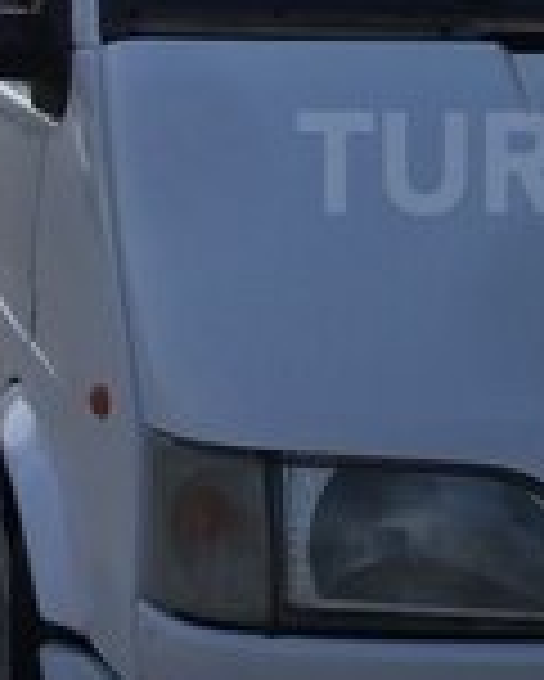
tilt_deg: -8.9
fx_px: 1870
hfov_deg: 15.9
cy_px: 162
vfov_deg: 20.4
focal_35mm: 93
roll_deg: -0.2
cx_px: 643
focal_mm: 4.15
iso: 32
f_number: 2.2
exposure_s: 1/1883
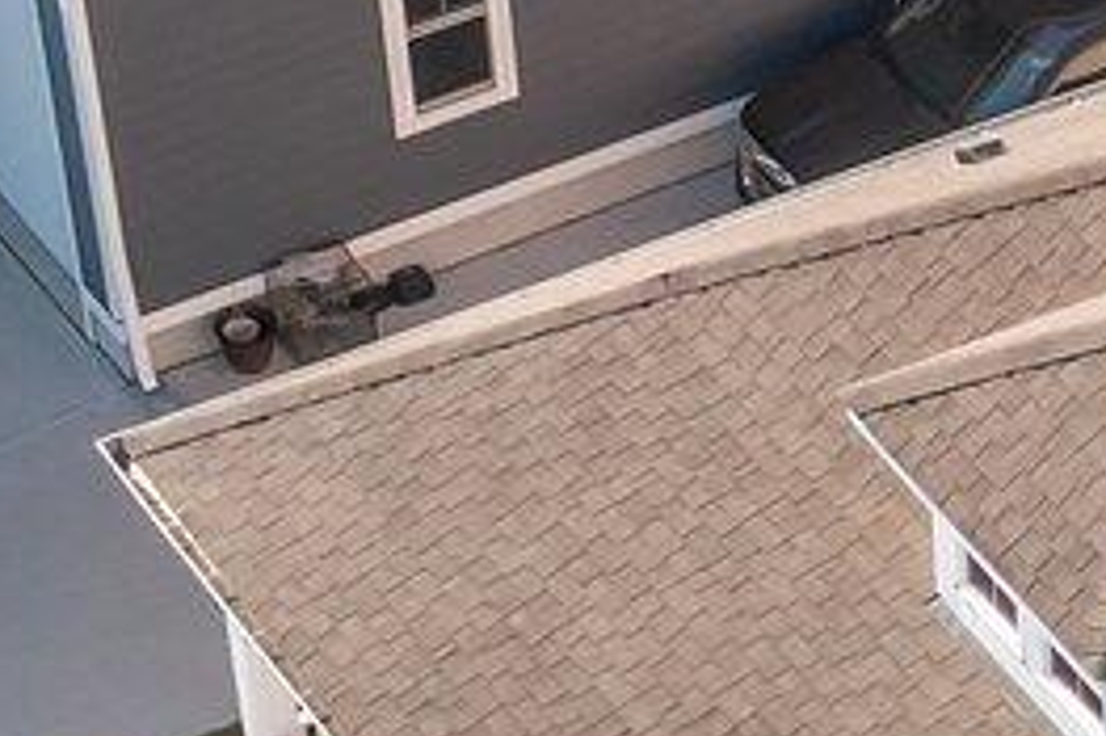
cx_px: 1434
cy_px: 1312
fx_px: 6693
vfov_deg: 6.2
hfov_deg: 9.3
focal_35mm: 218
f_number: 5
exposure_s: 1/240
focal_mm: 10.26
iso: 100
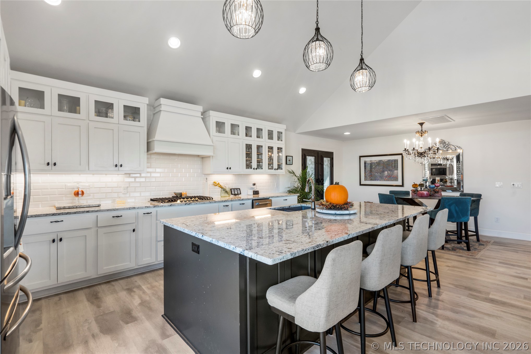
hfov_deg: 96.7
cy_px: 177
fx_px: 236
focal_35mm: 16
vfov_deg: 73.7
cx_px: 266
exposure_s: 1/13
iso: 320
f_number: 9
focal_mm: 16
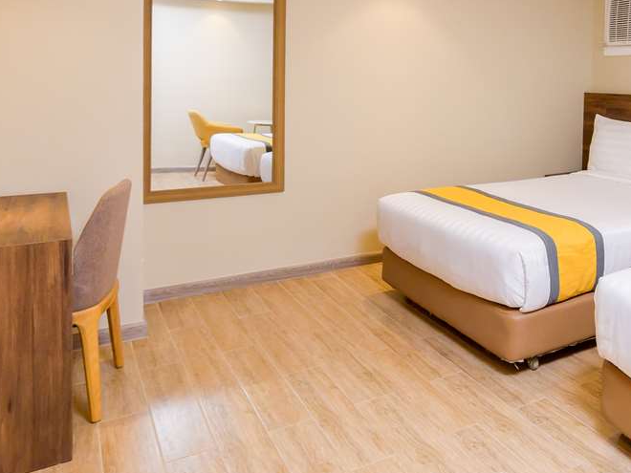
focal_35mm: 35
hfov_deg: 46.8
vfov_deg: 40.7
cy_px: 232
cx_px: 581
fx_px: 638
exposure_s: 1/160
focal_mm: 16
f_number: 5.6
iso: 800
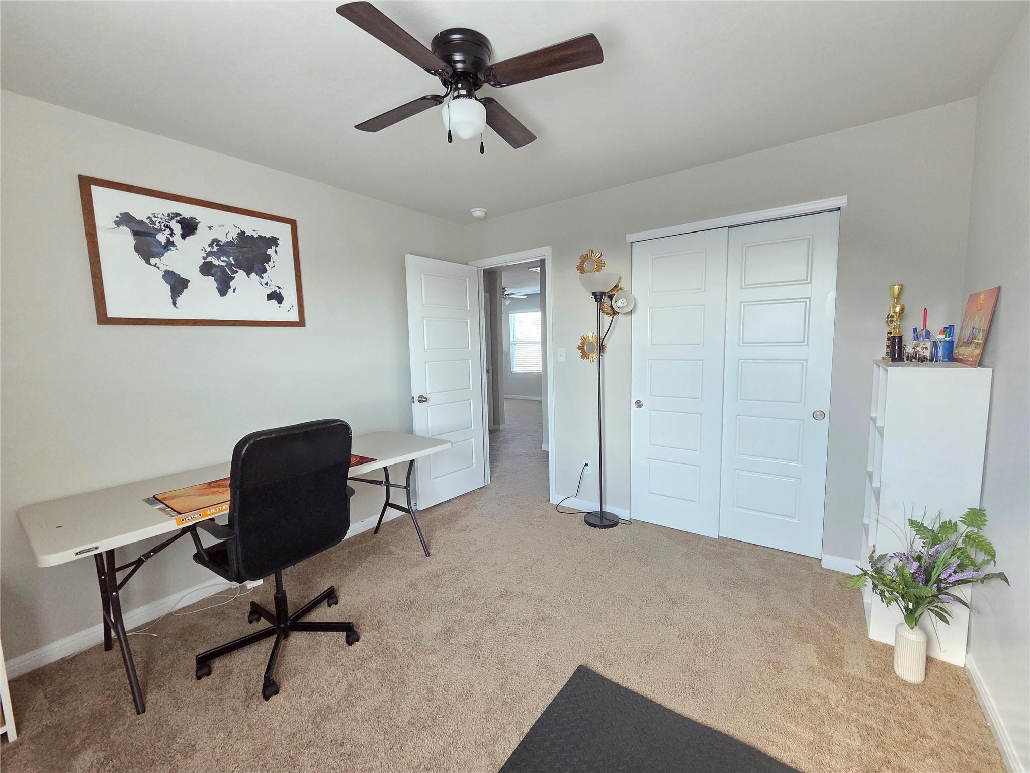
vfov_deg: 89.9
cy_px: 386
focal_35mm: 13
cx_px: 515
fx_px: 387
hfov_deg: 106.2
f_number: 2.2
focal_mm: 2.2
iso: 500
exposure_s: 1/60
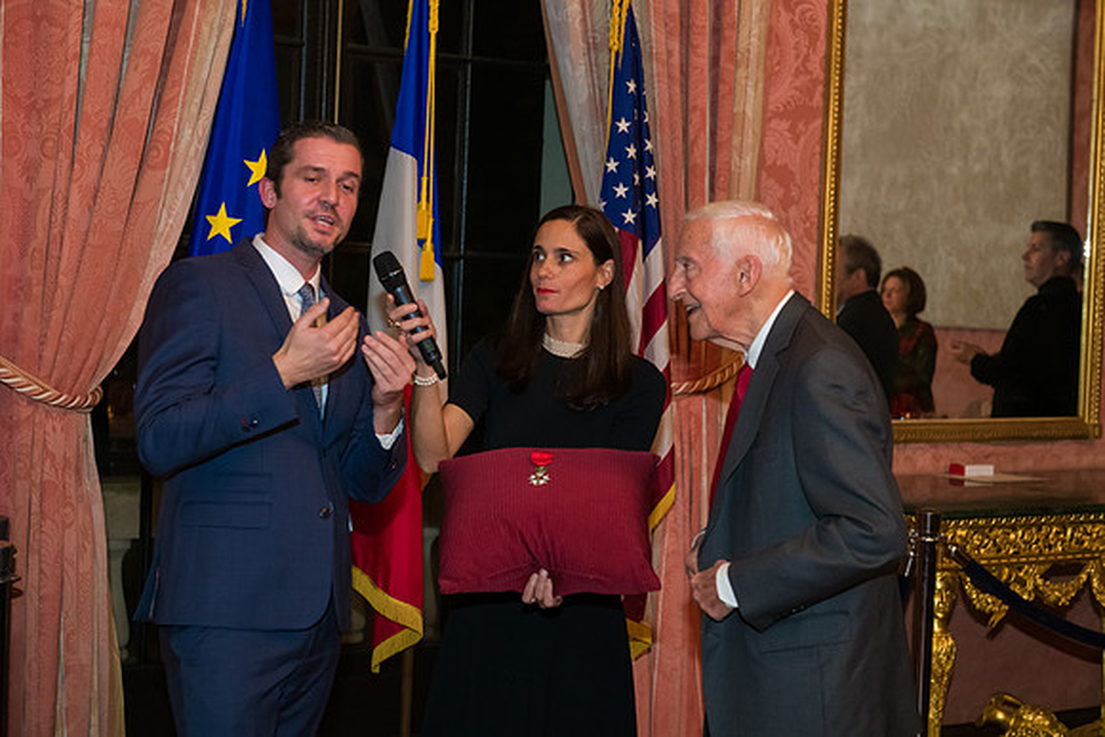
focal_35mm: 66
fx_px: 2026
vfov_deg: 20.6
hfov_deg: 30.5
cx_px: 552
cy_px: 368
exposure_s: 1/100
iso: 3200
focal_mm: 66
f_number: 4
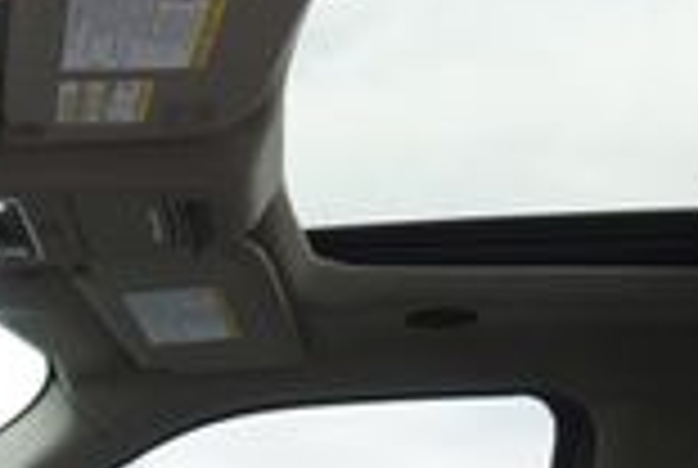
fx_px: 1923
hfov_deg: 20.2
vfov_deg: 12.3
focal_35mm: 99
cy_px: 940
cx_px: 81
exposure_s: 1/80
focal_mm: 16
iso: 100
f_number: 4.5
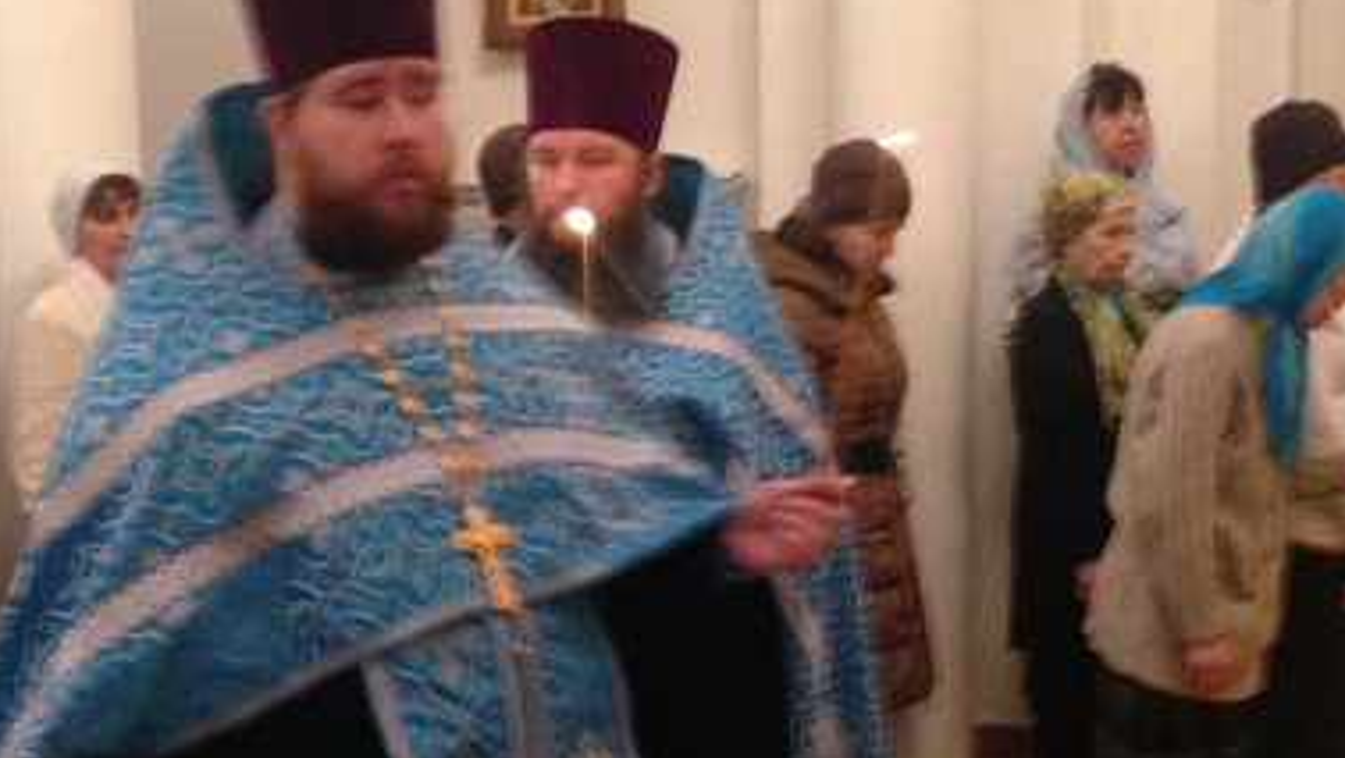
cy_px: 591
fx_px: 2712
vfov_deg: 15.8
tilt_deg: -12.6
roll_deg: +1.5
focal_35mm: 76
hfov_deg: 27.7
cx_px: 441
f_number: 2.4
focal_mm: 4.12
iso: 400
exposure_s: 1/17
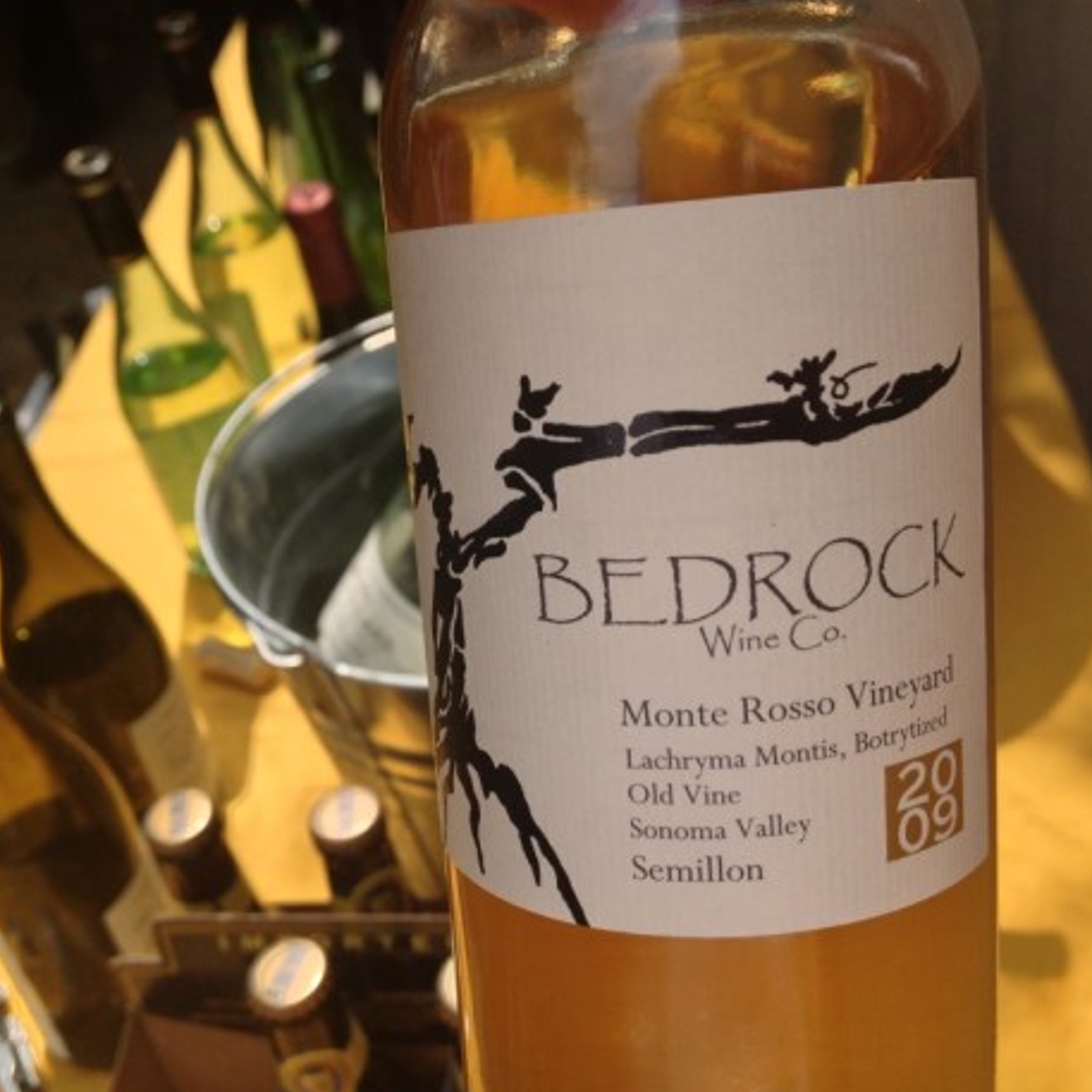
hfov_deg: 40.0
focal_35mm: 42
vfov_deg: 40.0
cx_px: 487
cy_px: 544
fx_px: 1499
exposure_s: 1/1577
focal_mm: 4.28
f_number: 2.4
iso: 50
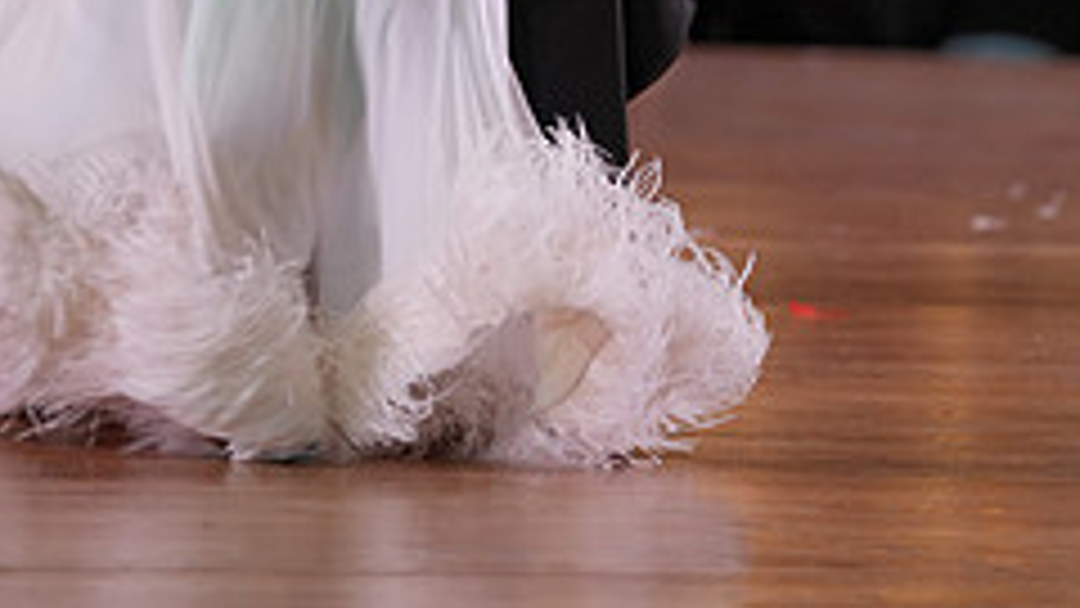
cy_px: -486
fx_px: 12543
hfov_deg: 4.9
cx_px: 425
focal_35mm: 438
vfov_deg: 2.8
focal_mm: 173
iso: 800
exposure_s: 1/400
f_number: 2.8
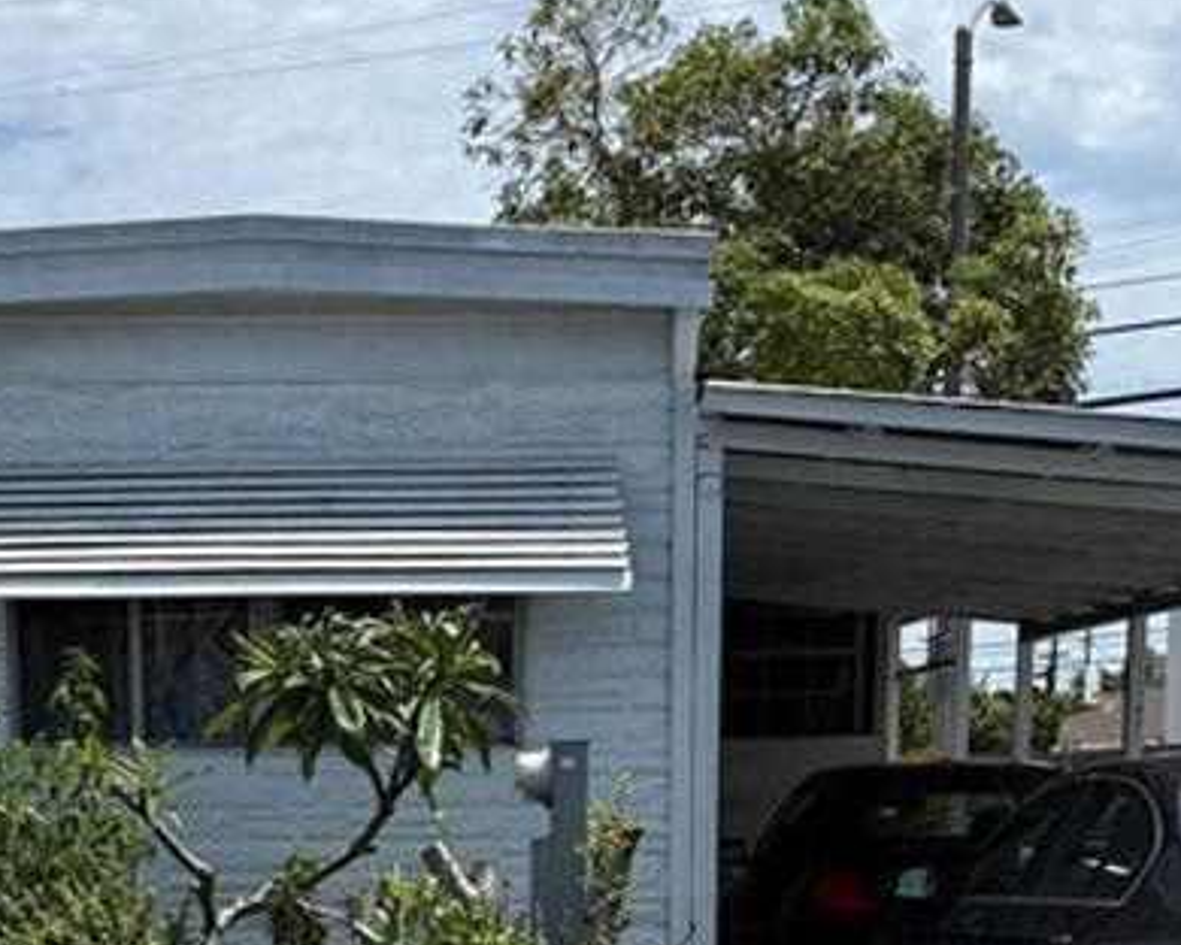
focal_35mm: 82
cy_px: 1316
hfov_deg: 23.1
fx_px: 2866
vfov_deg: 17.3
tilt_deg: -8.9
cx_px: 321
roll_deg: +0.4
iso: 80
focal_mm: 6.76
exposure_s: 1/6173
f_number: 1.78
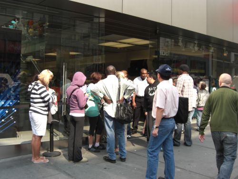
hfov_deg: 49.0
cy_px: 90
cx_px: 119
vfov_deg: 37.7
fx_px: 261
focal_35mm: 38
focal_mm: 7.9
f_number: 4
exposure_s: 1/250
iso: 80
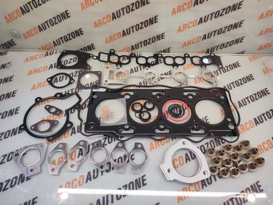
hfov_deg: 91.1
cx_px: 136
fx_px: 134
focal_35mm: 17
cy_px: 102
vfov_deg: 74.7
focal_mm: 4.74
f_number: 1.79
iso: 126
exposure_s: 1/33
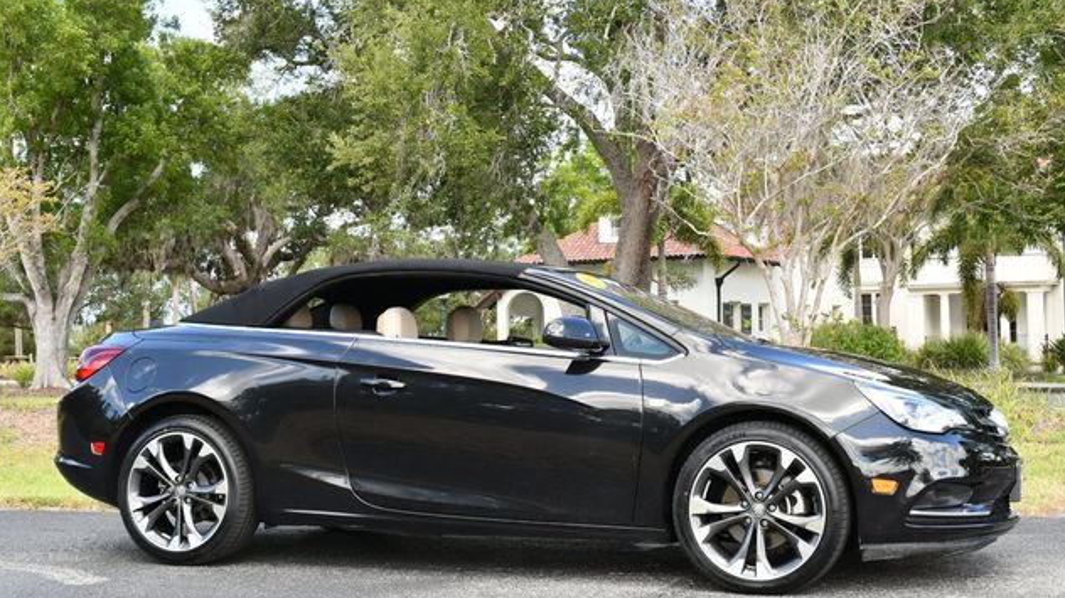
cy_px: 290
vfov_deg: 23.5
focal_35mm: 51
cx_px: 536
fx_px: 1440
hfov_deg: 40.6
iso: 320
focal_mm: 24
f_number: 5.6
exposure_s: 1/250
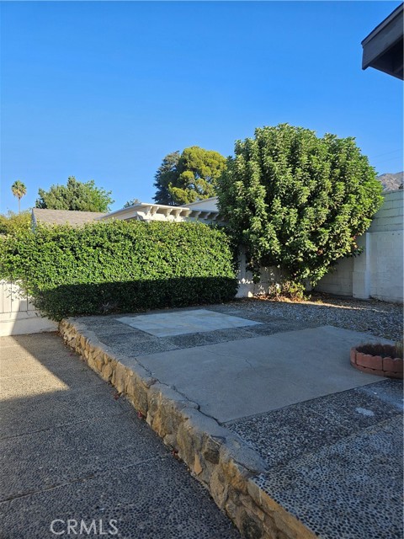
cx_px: 202
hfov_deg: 58.9
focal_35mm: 23
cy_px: 270
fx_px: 358
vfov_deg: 73.9
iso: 25
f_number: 1.8
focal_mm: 5.4
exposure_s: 1/807
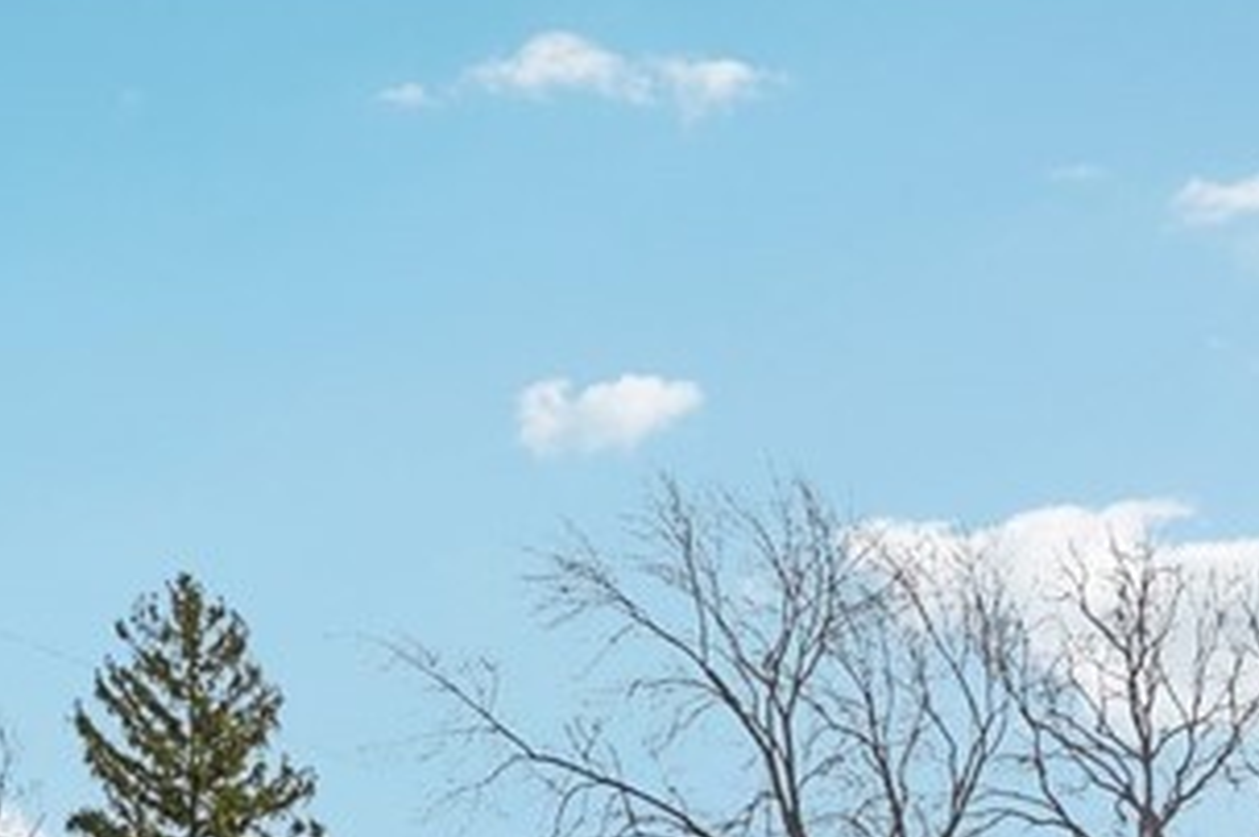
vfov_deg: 20.4
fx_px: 1747
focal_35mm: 50
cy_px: 1448
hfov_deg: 36.3
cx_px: 1213
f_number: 8
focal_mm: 14
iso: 200
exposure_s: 1/500
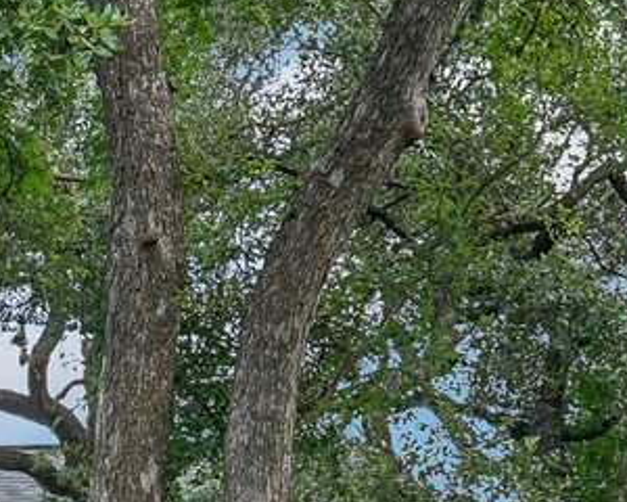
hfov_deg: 12.5
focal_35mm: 147
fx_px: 2728
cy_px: 1050
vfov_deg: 9.7
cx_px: -297
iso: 200
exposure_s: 1/80
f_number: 8
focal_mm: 29
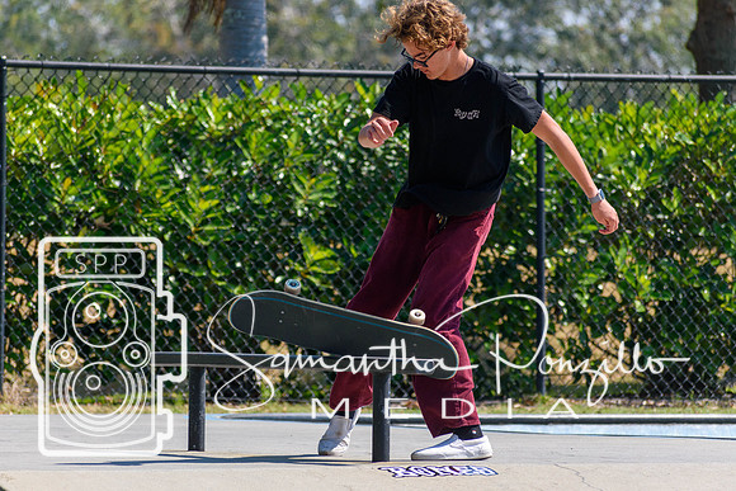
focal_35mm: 315
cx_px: 368
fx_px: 6441
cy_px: 246
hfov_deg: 6.5
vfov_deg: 4.4
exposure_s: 1/2000
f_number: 5.6
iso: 400
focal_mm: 210
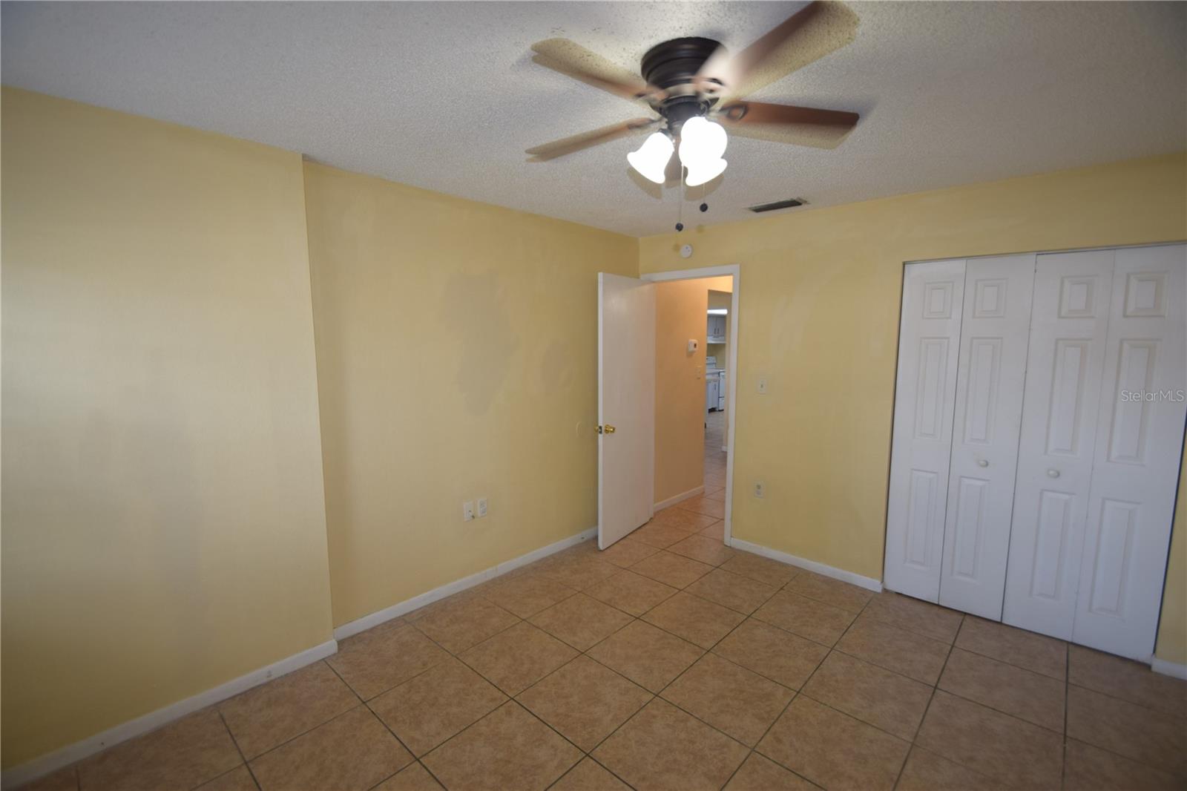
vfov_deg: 77.3
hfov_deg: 100.4
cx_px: 594
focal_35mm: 15
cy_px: 396
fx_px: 494
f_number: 3.5
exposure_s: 1/60
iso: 400
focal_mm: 10
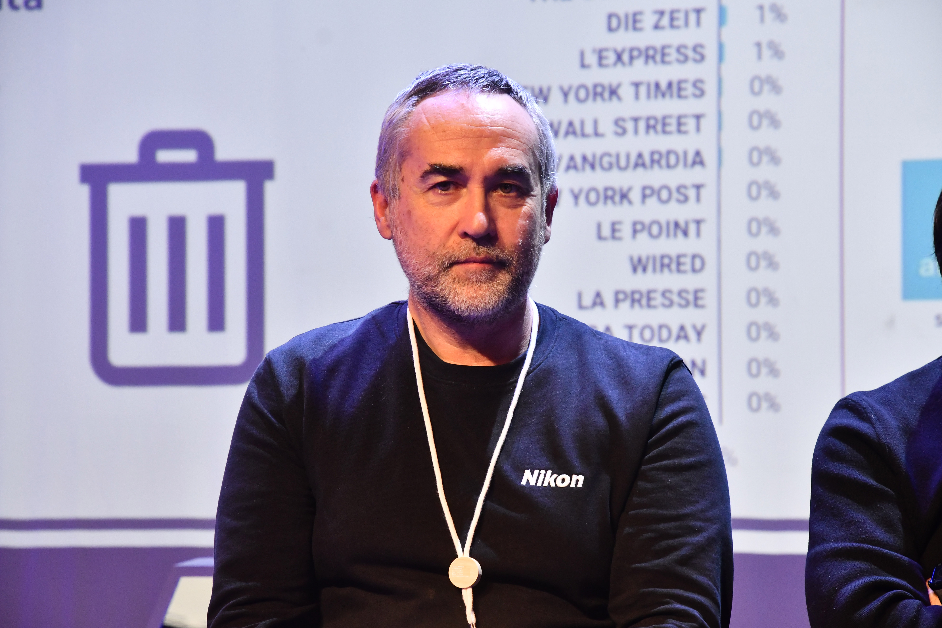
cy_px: 314
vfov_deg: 13.0
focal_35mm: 105
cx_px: 471
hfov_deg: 19.5
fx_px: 2747
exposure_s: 1/80
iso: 1600
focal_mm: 70
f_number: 5.6
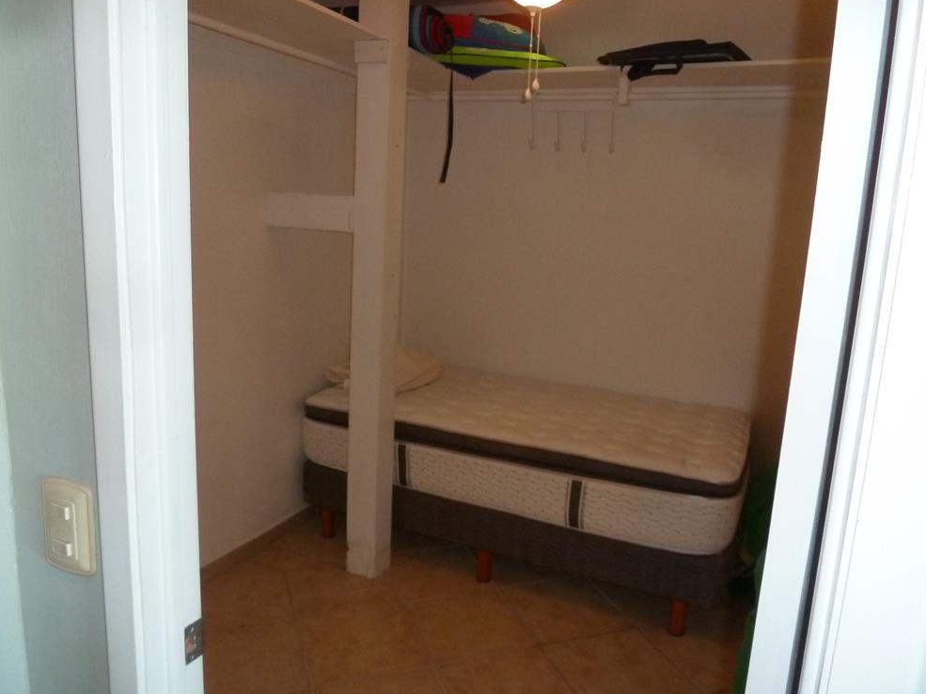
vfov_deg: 53.0
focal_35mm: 26
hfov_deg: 67.3
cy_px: 355
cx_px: 458
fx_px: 695
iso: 250
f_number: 3.3
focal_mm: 4.1
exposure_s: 1/30
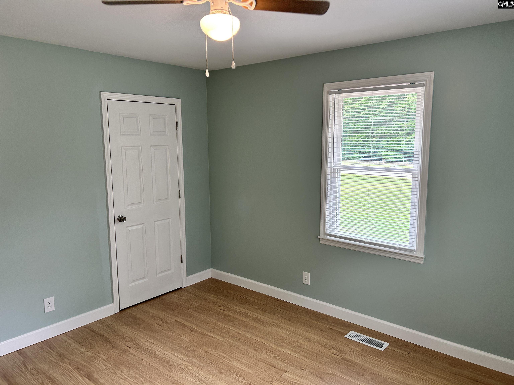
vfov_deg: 53.1
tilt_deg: -9.3
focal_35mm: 26
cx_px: 257
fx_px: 386
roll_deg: +0.7
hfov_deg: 67.3
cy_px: 192
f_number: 1.5
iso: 80
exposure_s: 1/120
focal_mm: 5.7
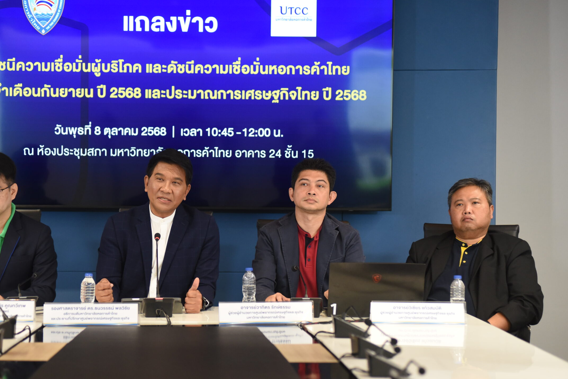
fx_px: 2541
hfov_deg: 12.7
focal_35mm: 161
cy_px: 187
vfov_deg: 8.5
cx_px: 233
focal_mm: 135
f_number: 2.8
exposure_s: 1/200
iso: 2500
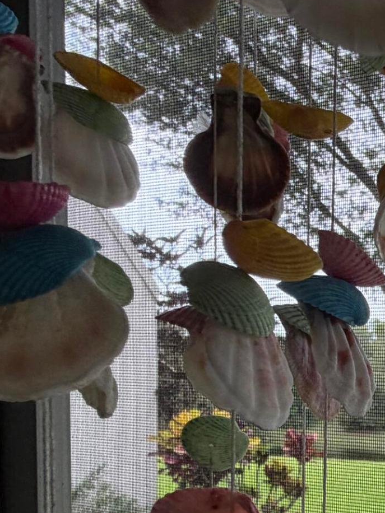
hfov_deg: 23.8
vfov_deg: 40.0
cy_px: 453
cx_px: 618
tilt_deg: -3.3
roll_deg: -2.2
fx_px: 652
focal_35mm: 44
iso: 64
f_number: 2.2
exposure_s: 1/121
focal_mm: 2.22
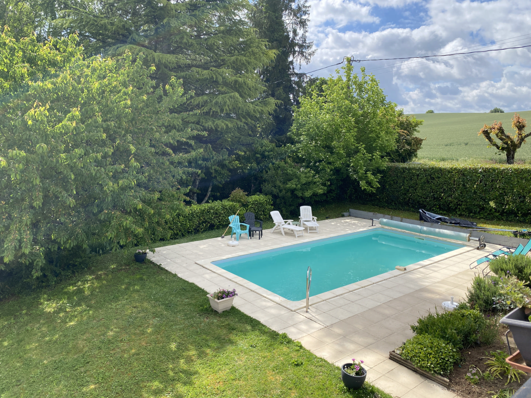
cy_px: 199
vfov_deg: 53.1
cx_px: 266
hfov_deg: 67.3
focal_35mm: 26
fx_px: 399
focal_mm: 4.25
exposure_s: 1/1996
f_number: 1.8
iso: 32
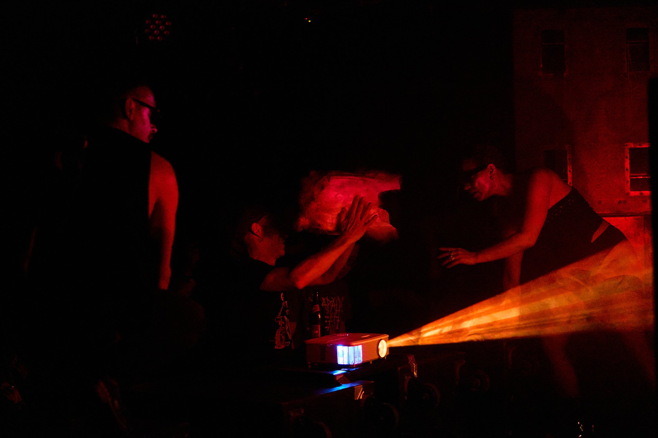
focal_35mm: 70
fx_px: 1279
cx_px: 329
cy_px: 219
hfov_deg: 28.8
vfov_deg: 19.5
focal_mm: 70
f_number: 2.8
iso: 12800
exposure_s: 1/250
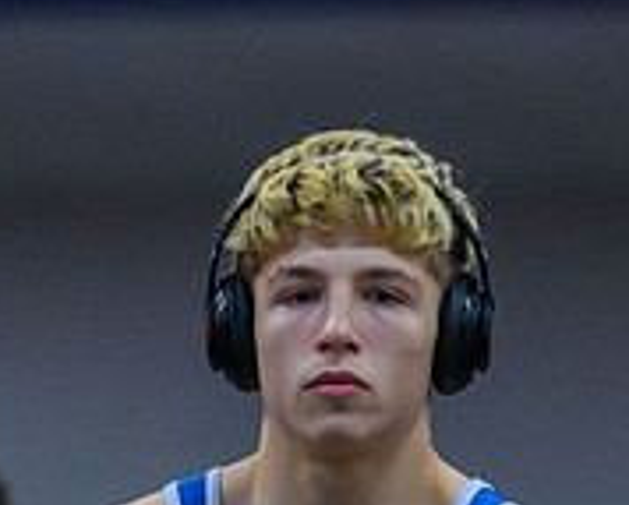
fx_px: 12586
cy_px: 673
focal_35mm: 675
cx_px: 235
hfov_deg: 2.9
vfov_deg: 2.3
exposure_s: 1/500
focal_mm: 175
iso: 8000
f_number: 2.8
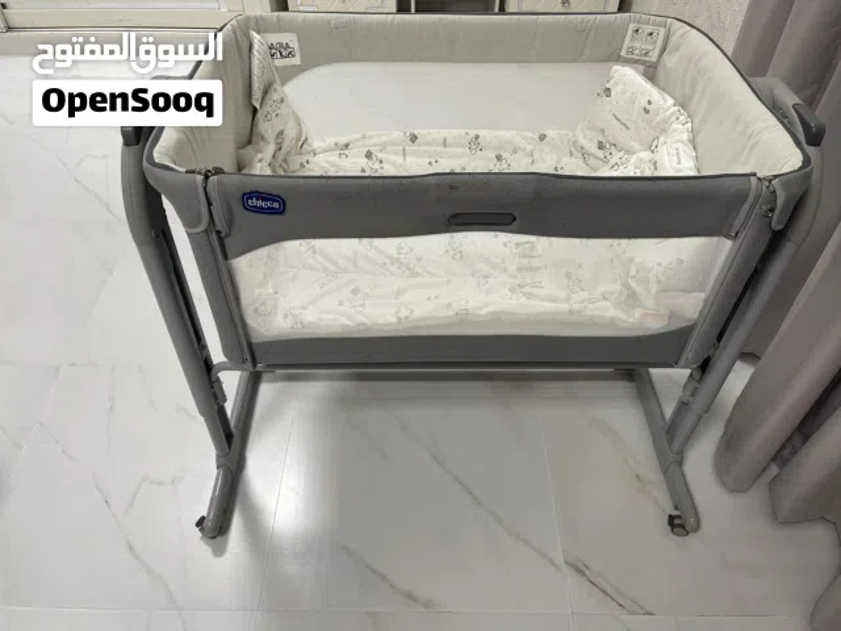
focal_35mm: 25
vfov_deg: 54.9
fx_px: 607
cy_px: 316
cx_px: 420
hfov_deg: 69.4
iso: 125
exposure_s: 1/100
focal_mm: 5.1
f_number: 1.6
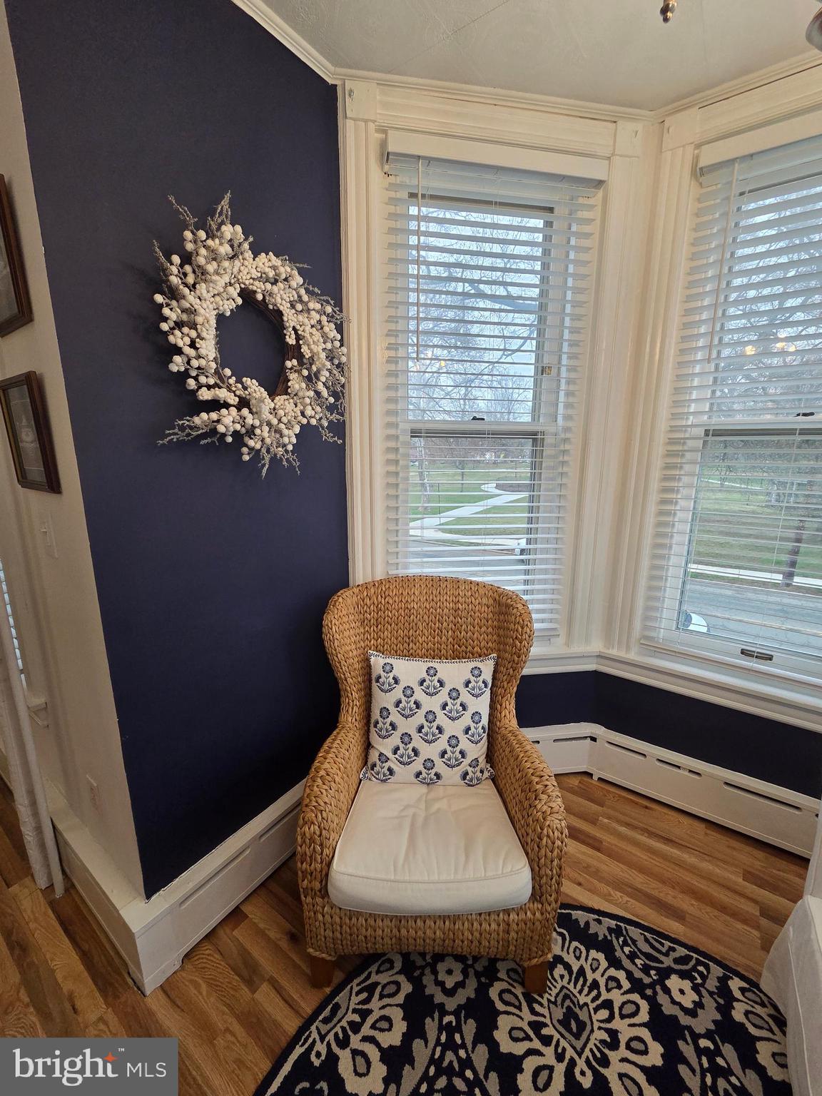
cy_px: 548
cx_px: 411
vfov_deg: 106.2
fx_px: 412
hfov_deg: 89.9
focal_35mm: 13
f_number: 2.2
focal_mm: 2.2
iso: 250
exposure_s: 1/120
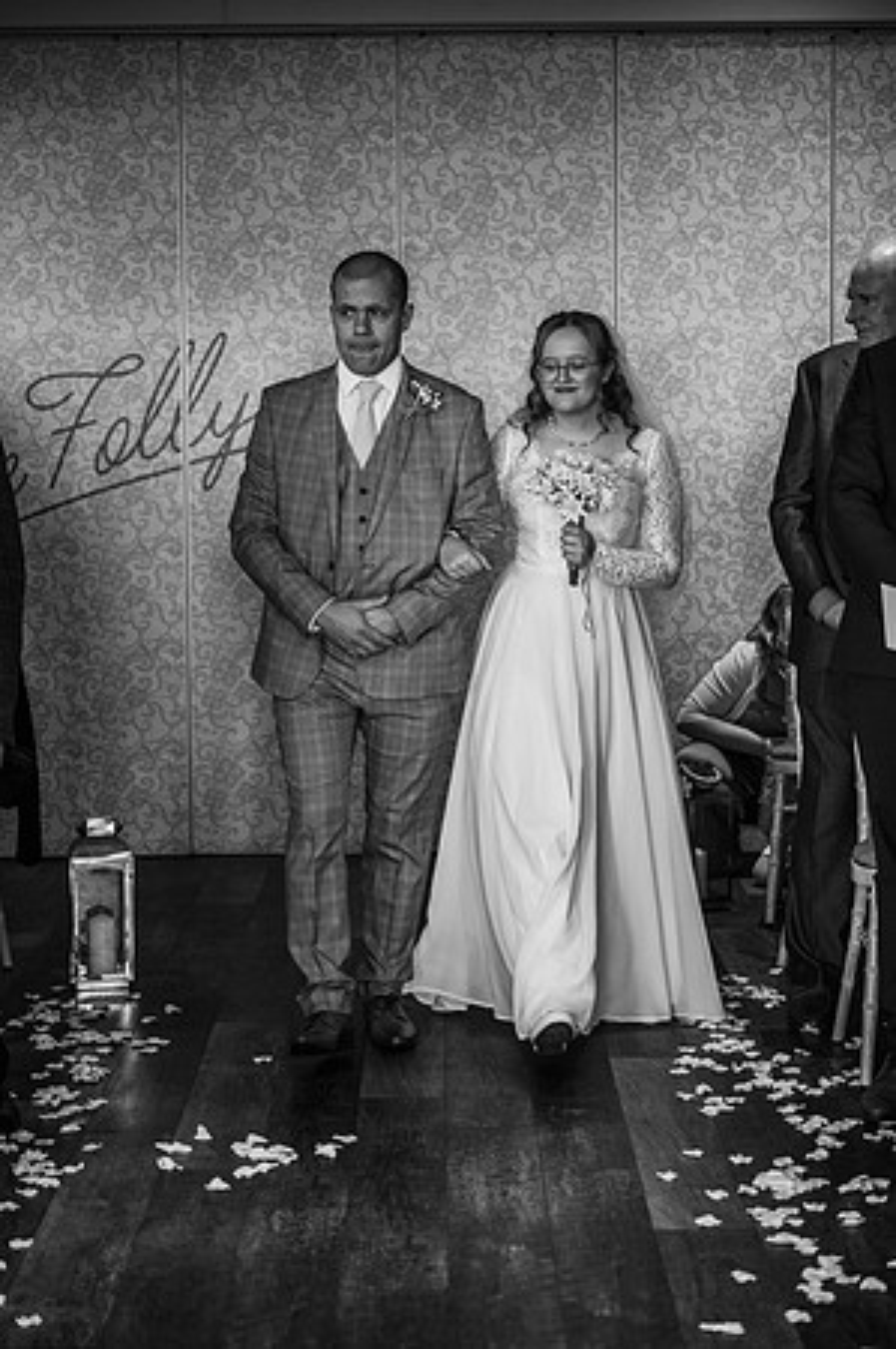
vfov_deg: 28.9
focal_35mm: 70
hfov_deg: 19.4
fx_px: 2619
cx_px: 448
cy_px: 674
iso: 1250
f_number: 2.8
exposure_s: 1/200
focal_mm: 70
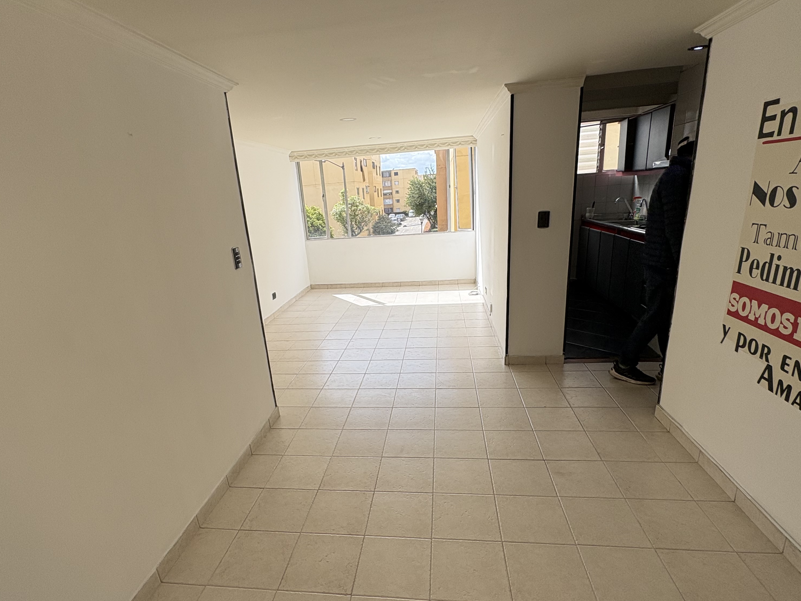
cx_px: 381
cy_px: 335
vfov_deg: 68.5
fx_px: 440
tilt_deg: -17.8
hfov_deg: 84.6
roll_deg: +4.7
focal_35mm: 19
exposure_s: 1/821
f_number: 2.2
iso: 50
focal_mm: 2.22
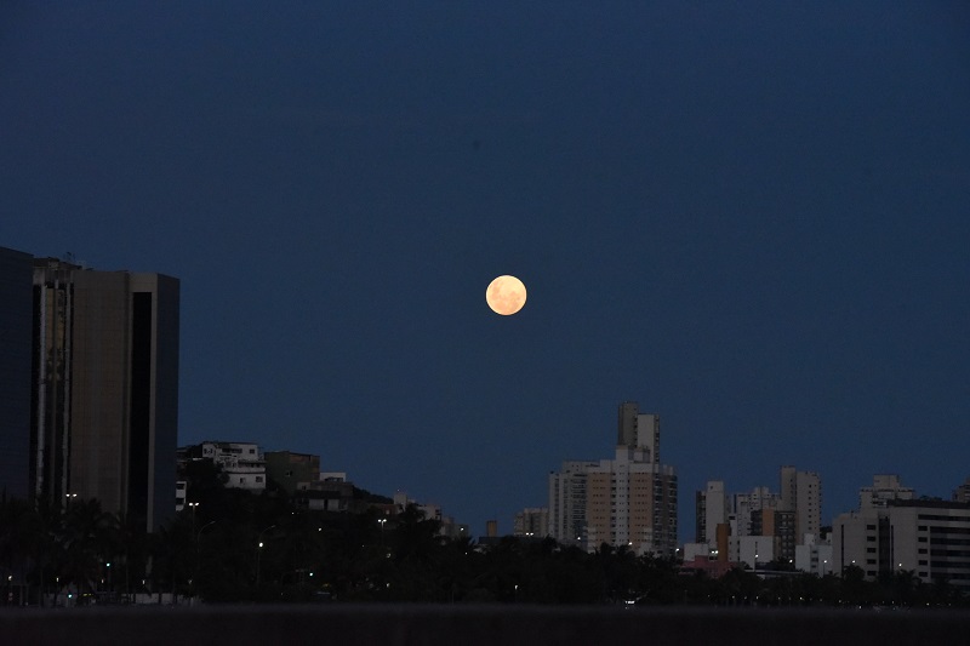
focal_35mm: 160
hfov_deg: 12.8
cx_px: 485
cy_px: 323
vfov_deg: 8.6
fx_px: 4310
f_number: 9
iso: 12800
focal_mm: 160
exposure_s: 1/1000
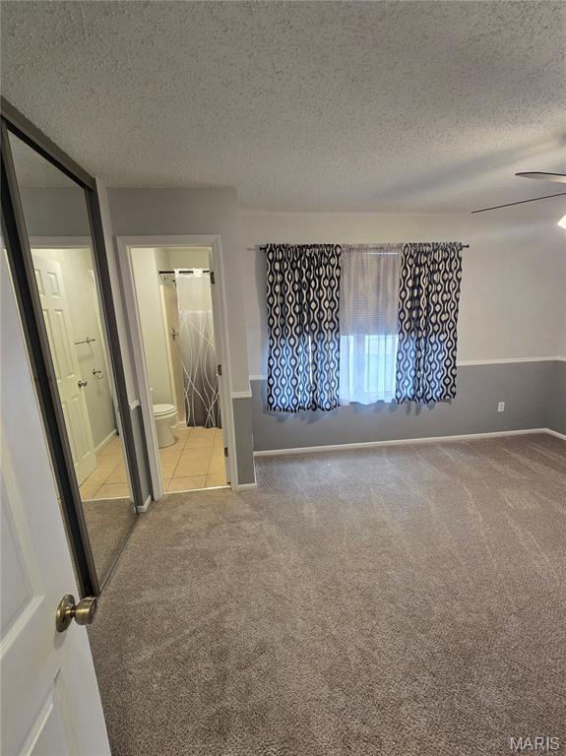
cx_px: 283
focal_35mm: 13
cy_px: 378
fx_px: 284
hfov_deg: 89.9
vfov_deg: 106.2
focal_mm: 2.2
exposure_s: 1/60.2
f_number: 2.2
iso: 160
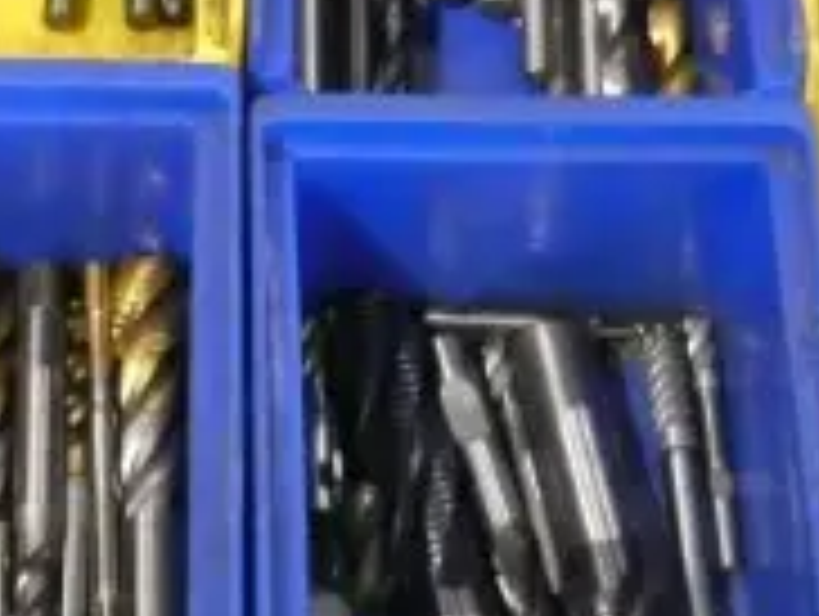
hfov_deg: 14.4
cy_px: -108
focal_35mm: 135
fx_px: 3198
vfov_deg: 10.8
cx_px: 14
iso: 1250
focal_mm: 4.3
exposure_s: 1/60
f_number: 3.3
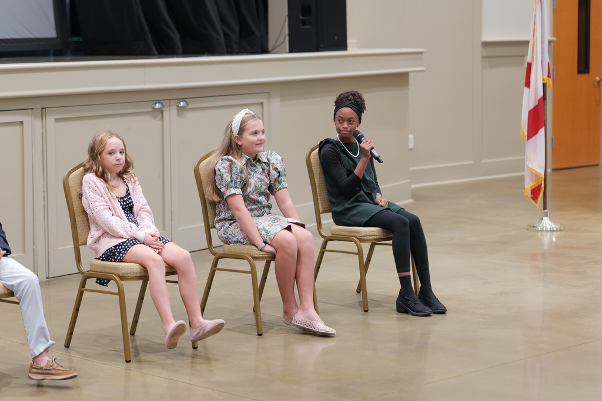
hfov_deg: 22.4
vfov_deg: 15.0
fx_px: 1522
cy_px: 200
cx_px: 301
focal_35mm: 91
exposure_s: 1/100
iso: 800
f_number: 2.8
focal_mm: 91
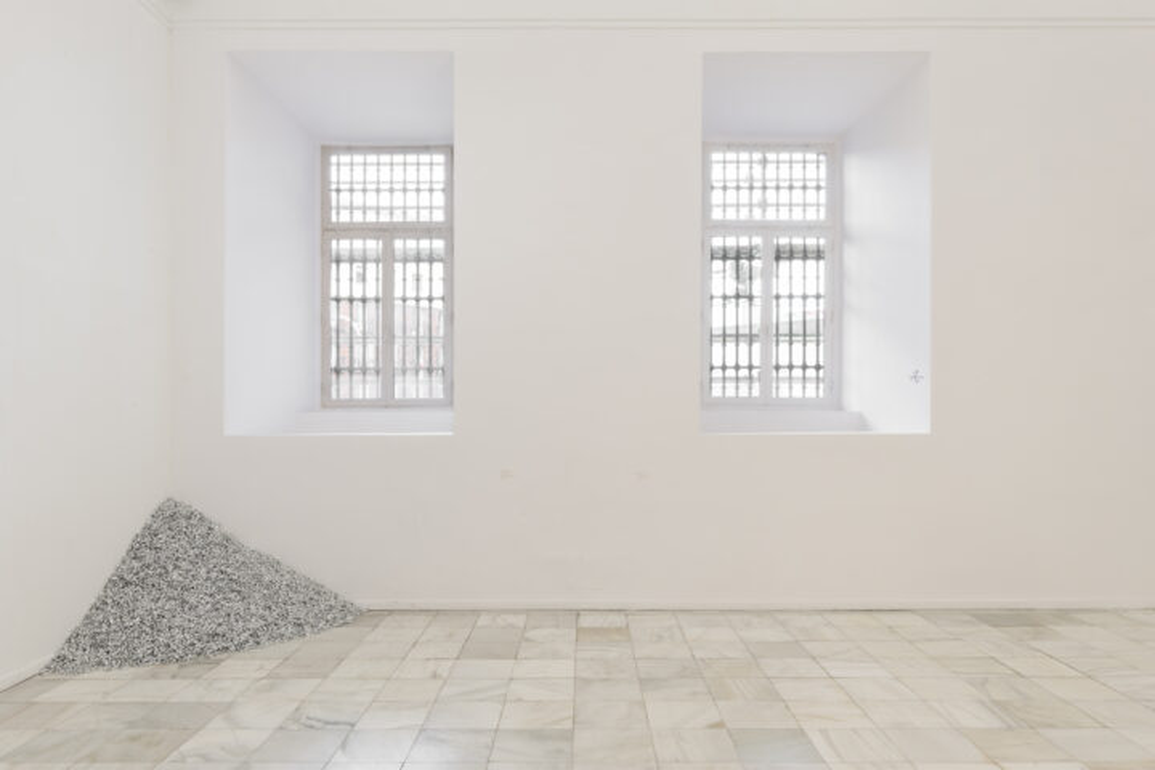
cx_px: 578
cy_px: 385
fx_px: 706
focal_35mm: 22
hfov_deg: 78.6
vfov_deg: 57.2
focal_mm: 22
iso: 64
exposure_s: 2
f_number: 16
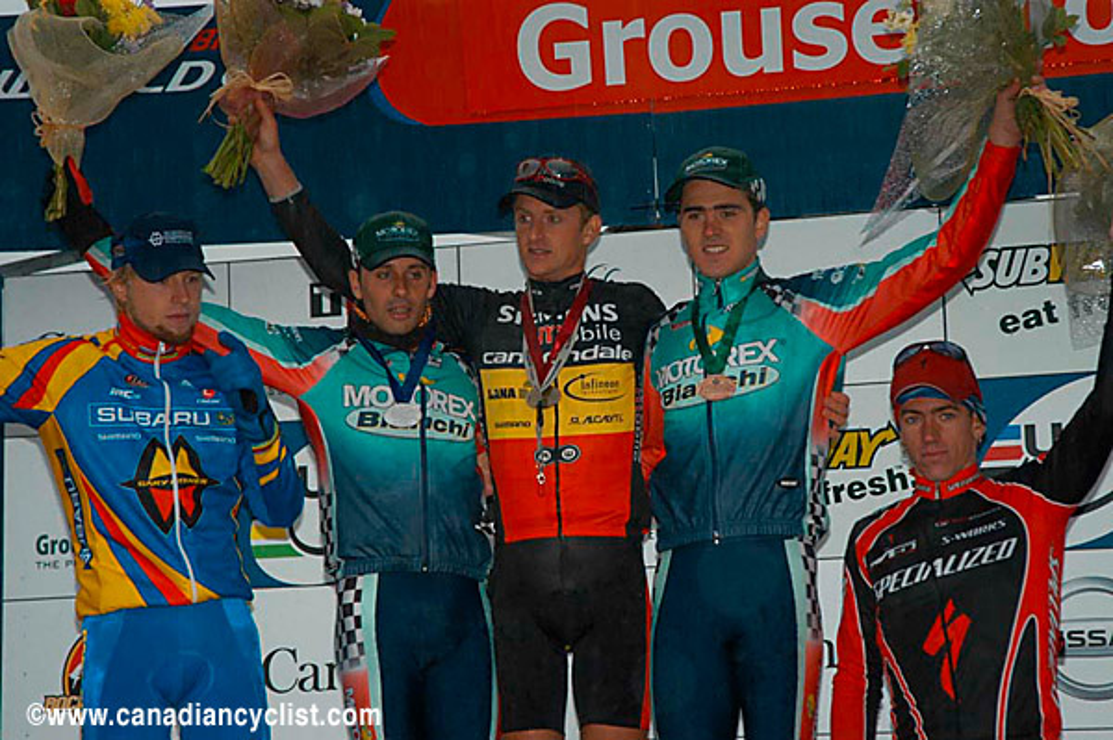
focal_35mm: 128
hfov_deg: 16.1
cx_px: 556
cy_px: 370
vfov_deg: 10.7
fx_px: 3939
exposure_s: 1/160
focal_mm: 85
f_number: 4.5
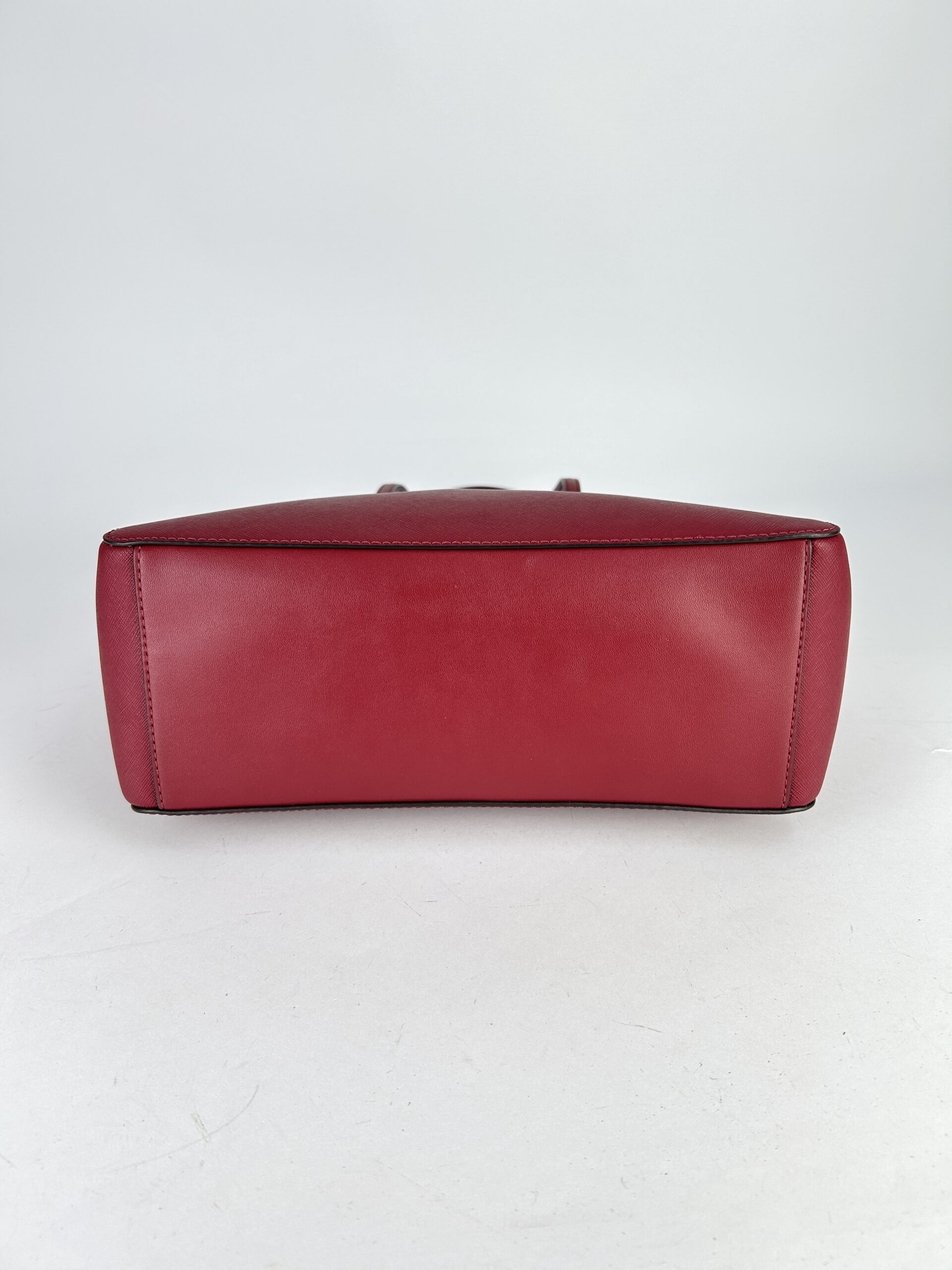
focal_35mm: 26
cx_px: 476
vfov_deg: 67.3
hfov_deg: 53.1
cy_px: 635
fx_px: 953
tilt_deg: -23.9
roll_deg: -0.2
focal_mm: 5.7
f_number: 1.5
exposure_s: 1/190
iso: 40
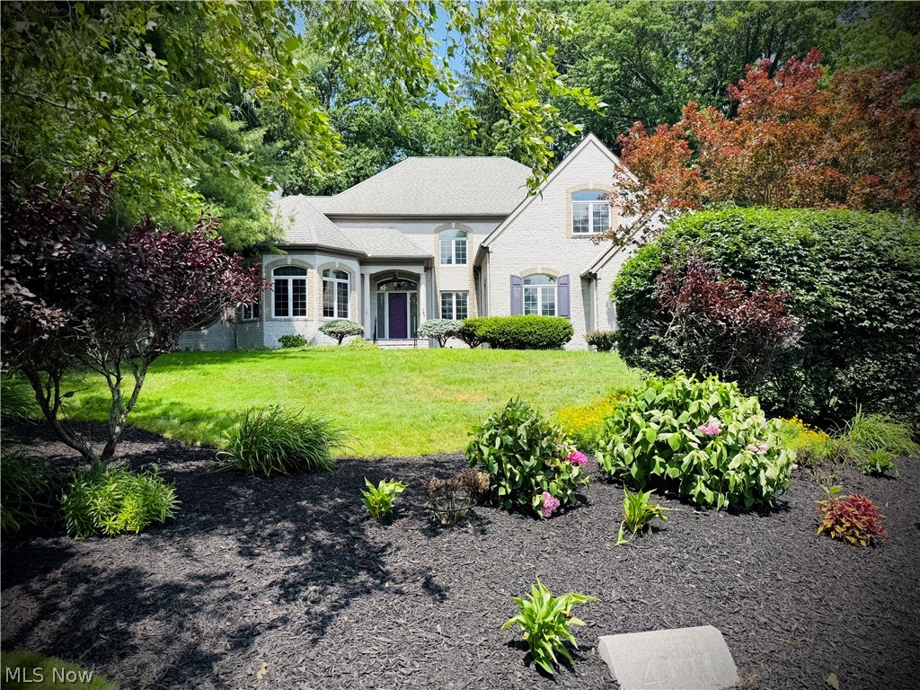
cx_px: 460
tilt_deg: +3.2
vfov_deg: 56.8
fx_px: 638
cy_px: 345
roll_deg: +0.2
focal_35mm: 24
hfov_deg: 71.6
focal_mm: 6.76
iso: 80
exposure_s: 1/1727
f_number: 1.78
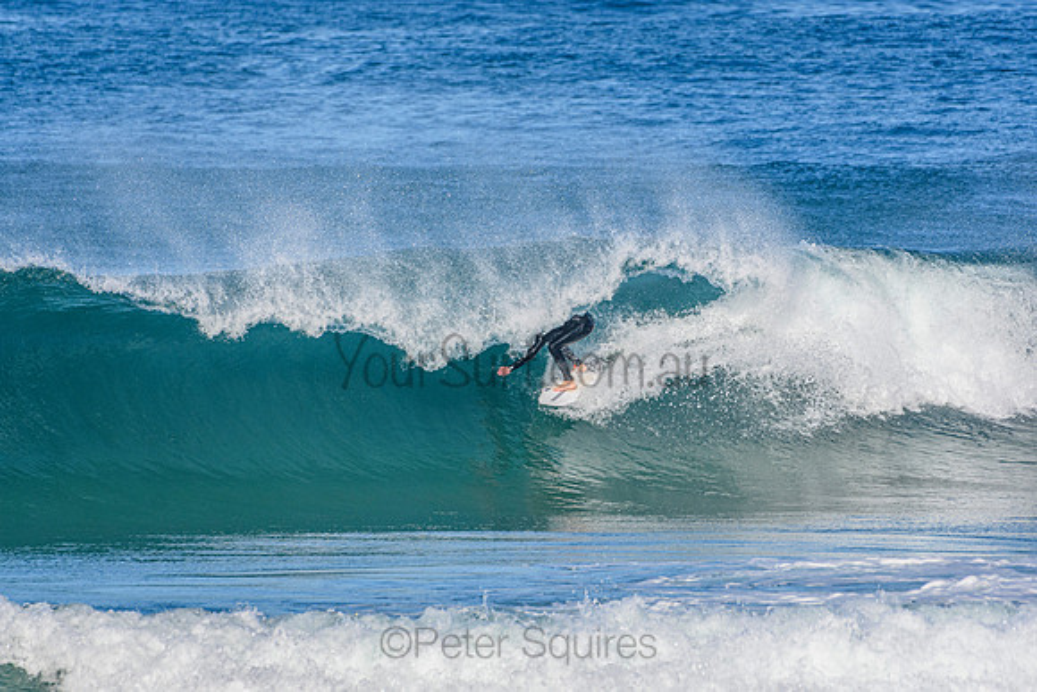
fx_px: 21608
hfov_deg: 2.7
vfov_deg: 1.8
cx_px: 518
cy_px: 346
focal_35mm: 750
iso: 360
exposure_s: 1/2000
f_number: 5.6
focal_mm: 500
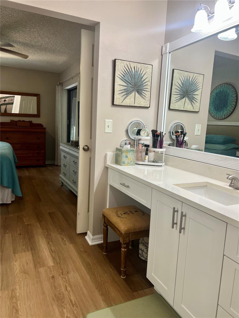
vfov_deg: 67.3
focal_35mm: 26
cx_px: 120
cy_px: 159
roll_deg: -2.6
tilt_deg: -7.5
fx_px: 239
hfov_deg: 53.1
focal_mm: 5.7
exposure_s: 1/60
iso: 80
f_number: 1.5
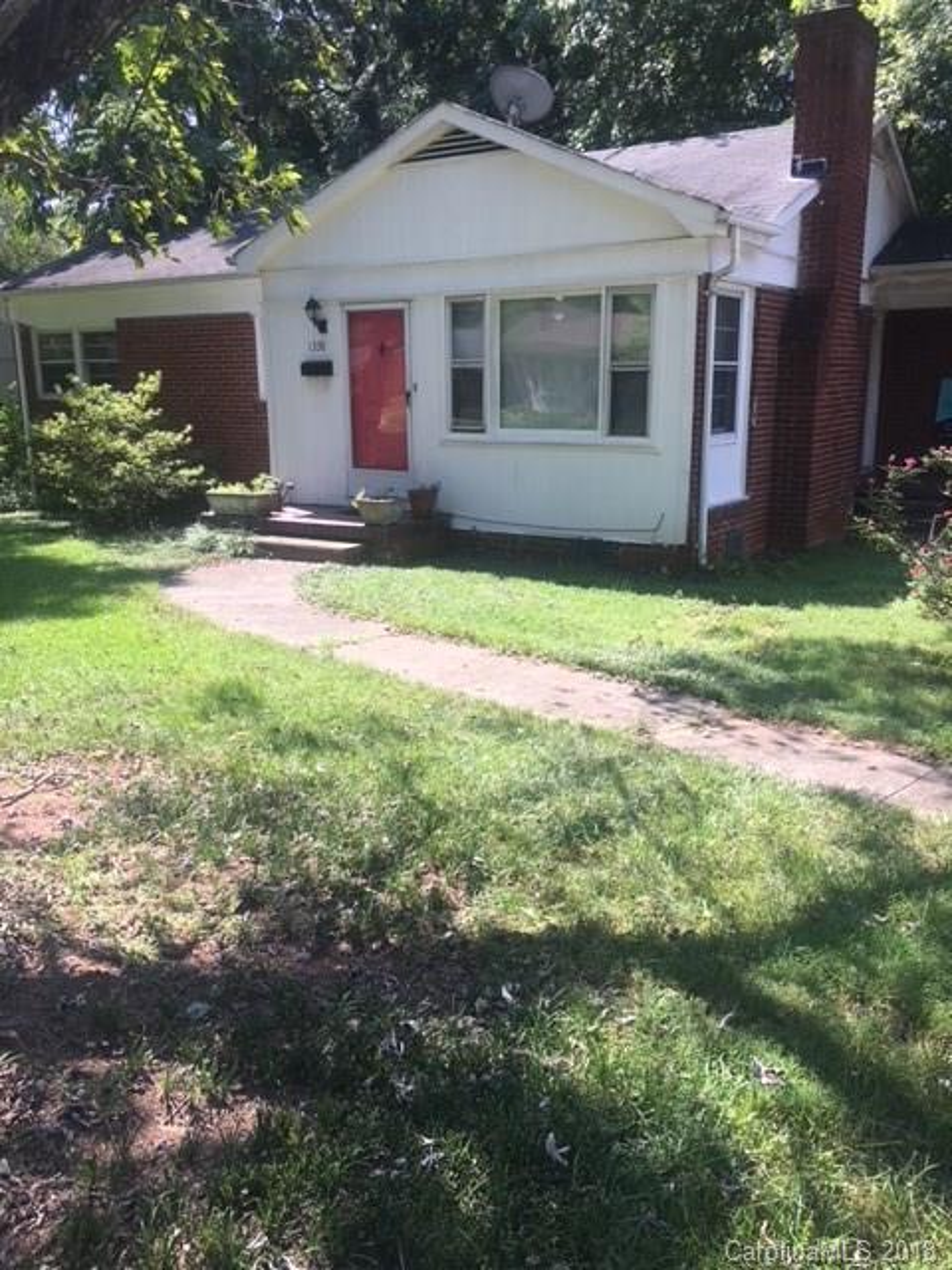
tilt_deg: -12.4
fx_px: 1063
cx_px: 476
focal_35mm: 29
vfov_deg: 61.7
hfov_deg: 48.2
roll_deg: -0.1
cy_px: 635
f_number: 2.2
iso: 25
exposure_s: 1/425
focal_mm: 4.15
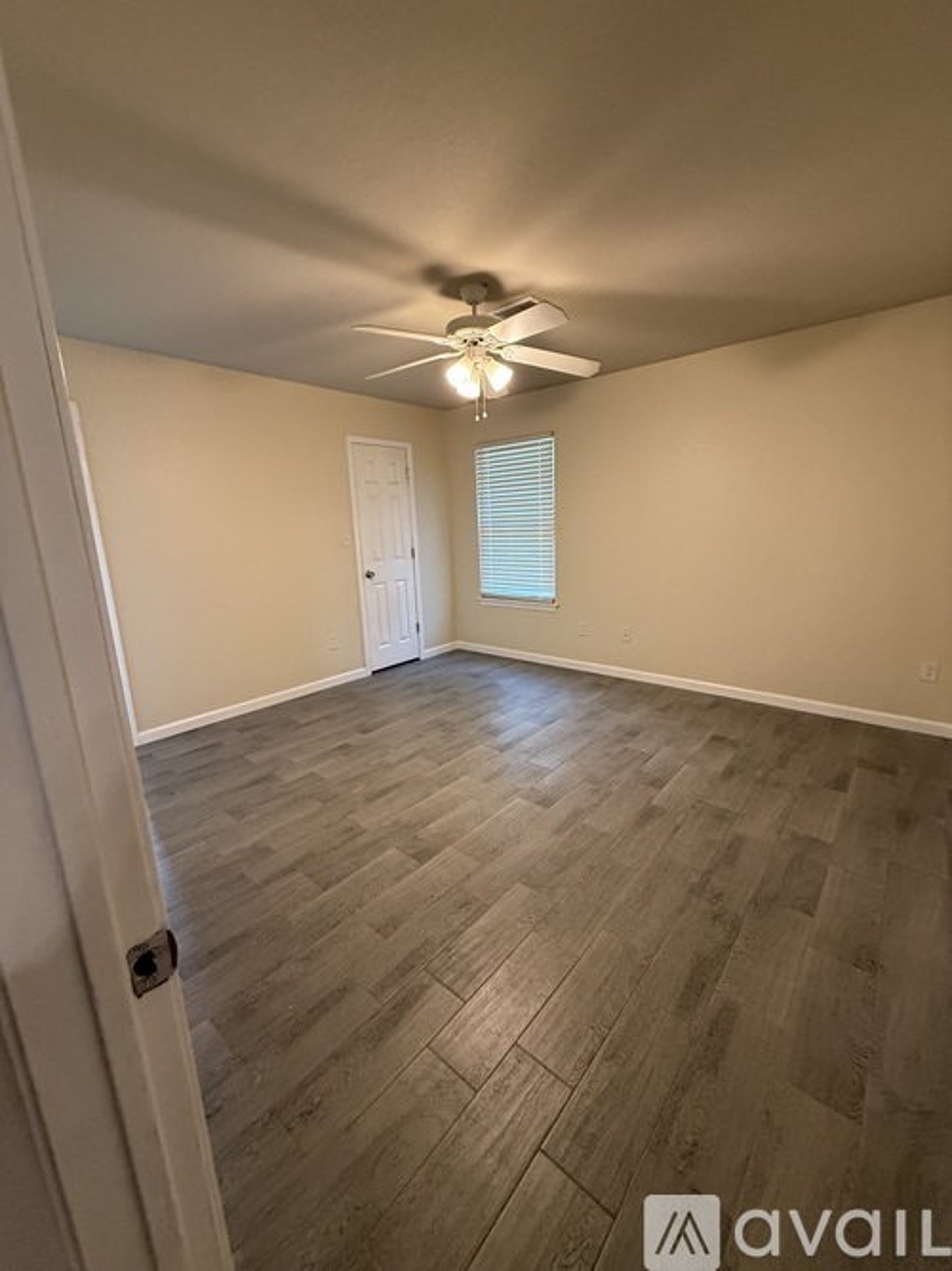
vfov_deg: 102.1
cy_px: 636
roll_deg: +1.3
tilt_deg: -11.0
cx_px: 476
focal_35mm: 14
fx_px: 514
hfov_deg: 85.7
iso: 320
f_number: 2.2
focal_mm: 2.22
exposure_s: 1/60
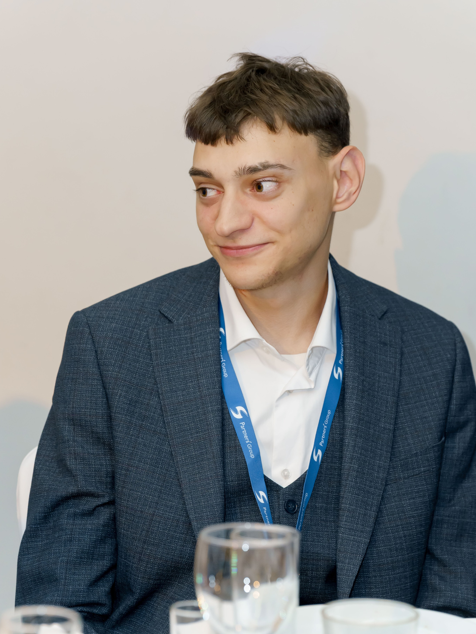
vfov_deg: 12.1
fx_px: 2989
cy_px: 308
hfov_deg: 9.1
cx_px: 238
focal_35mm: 163
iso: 3200
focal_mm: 150
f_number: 5
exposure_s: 1/125
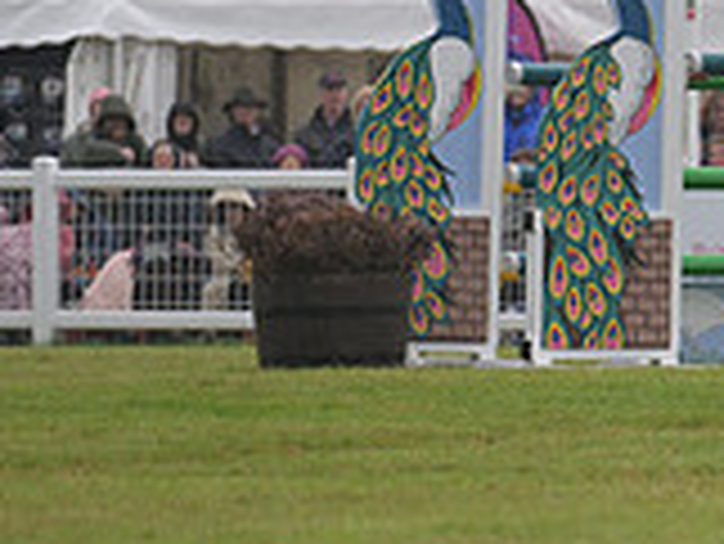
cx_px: 1232
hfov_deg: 2.8
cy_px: -142
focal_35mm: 694
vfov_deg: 2.1
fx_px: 14526
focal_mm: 200
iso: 720
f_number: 4.5
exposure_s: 1/1250
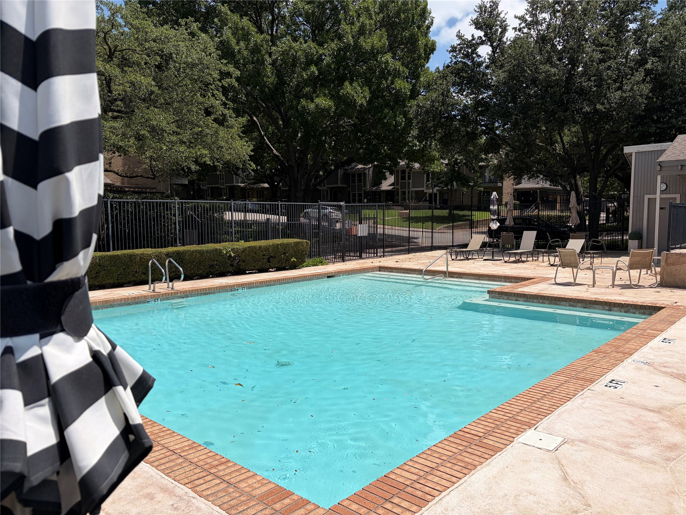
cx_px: 343
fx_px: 515
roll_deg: +0.4
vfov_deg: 53.1
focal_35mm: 26
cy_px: 258
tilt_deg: -5.1
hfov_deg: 67.3
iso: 50
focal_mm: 5.96
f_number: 1.6
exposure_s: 1/6329
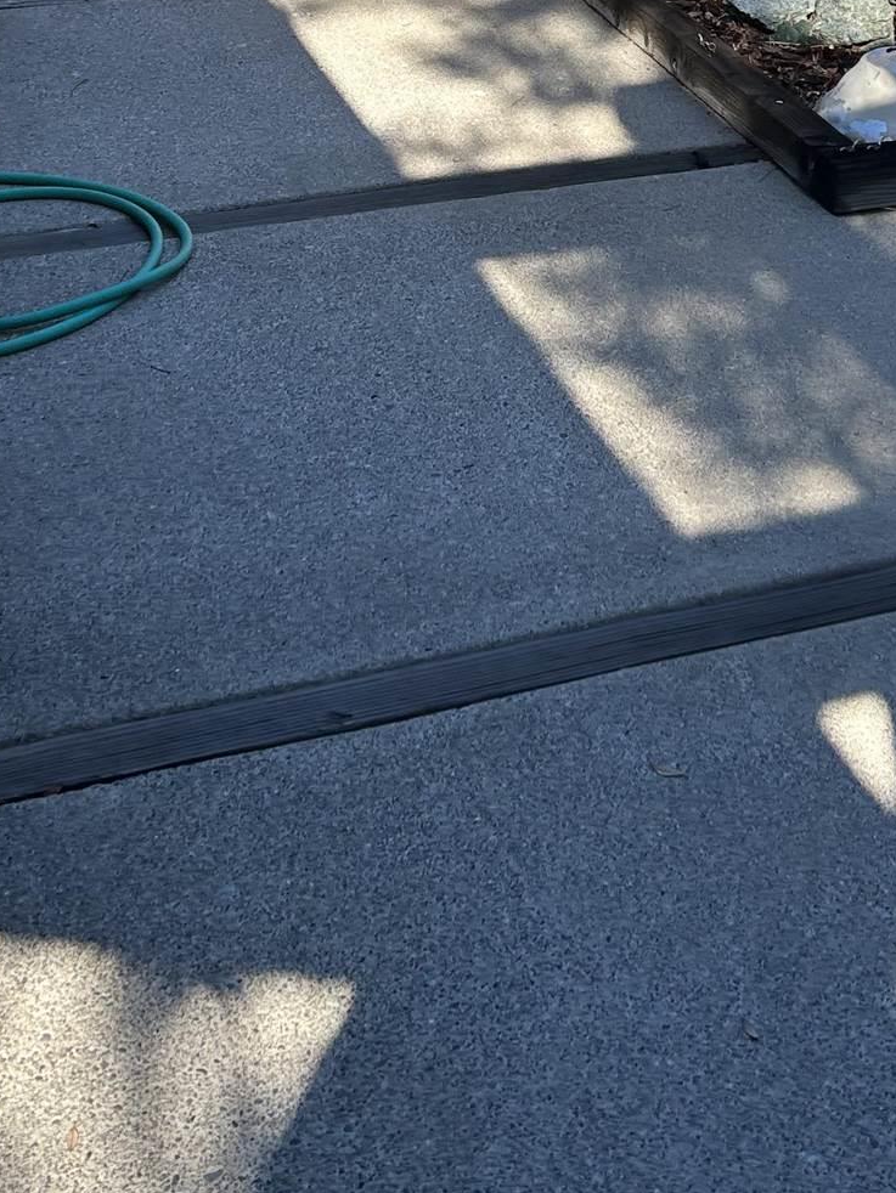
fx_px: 2104
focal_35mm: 61
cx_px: 550
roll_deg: +0.1
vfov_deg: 28.7
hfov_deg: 24.0
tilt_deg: -14.4
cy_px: -126
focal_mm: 5.7
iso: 50
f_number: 1.5
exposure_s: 1/1124
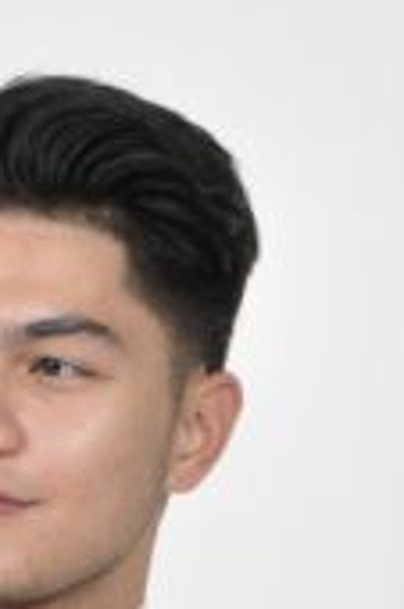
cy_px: 1025
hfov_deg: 4.8
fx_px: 4858
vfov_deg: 7.0
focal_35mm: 288
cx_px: 4
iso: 800
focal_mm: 48
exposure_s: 1/15
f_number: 14
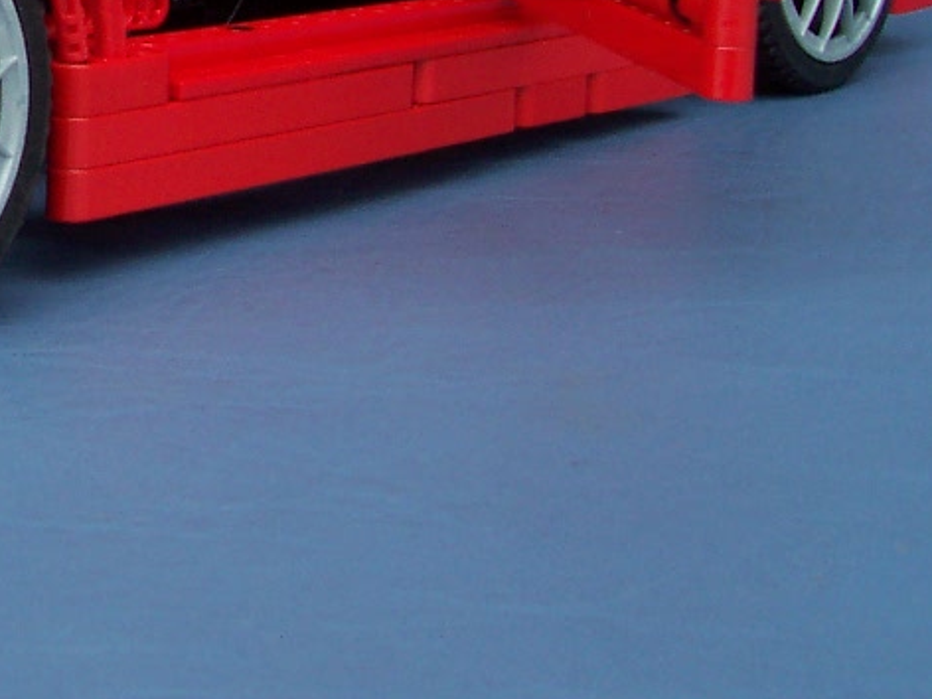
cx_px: -162
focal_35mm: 94
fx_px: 2531
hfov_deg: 19.7
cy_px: -148
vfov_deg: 15.2
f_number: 2.8
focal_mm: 5.6
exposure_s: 1/500
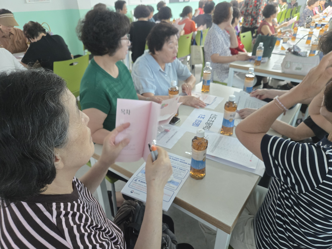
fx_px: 221
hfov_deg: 73.9
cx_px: 166
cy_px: 124
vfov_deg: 58.9
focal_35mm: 23
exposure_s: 1/60
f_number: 1.8
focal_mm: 5.4
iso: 640
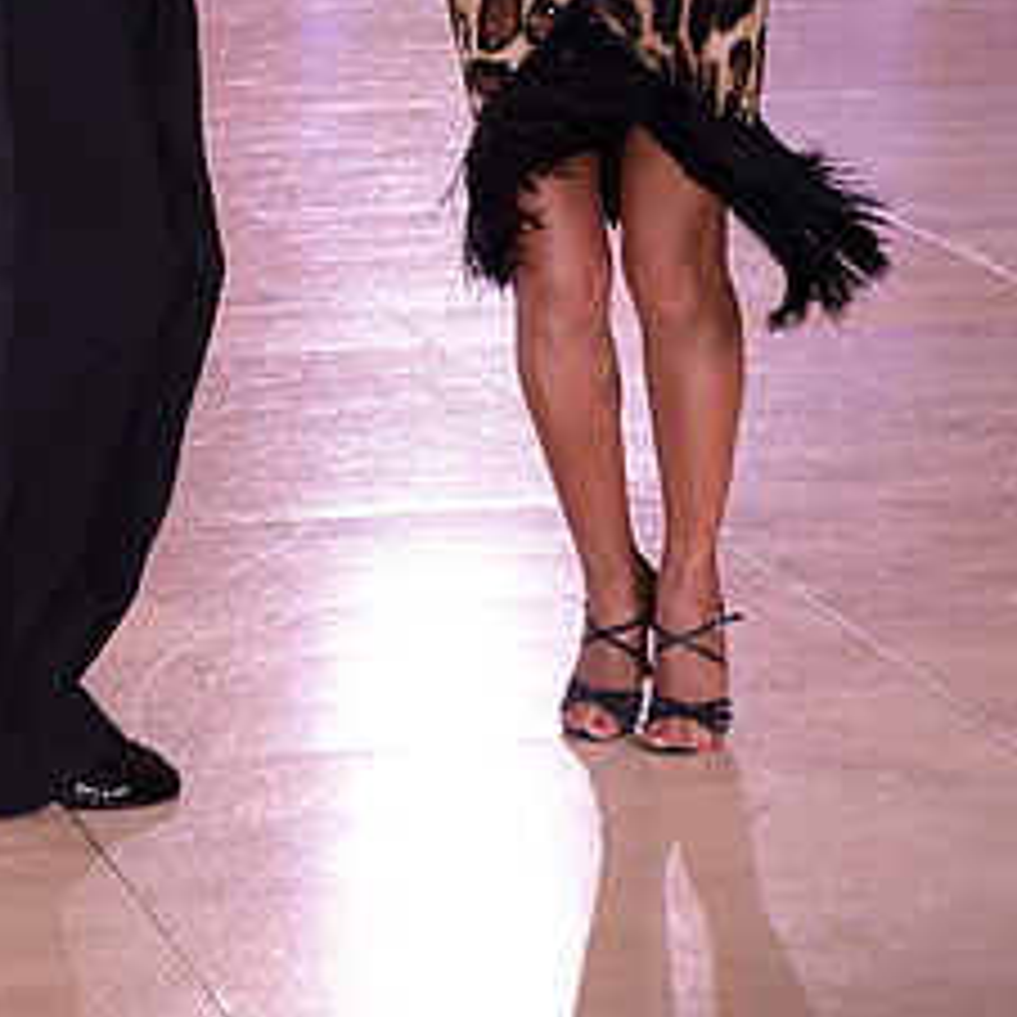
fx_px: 5651
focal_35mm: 170
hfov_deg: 10.3
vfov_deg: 10.1
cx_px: 268
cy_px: -230
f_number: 5.6
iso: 1600
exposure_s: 1/250
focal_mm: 78
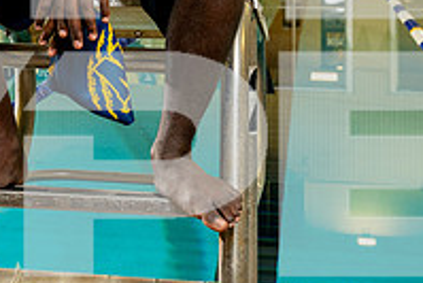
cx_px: -11
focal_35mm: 108
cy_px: -93
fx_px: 1270
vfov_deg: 12.3
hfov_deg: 18.4
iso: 500
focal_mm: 37
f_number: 5.6
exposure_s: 1/250
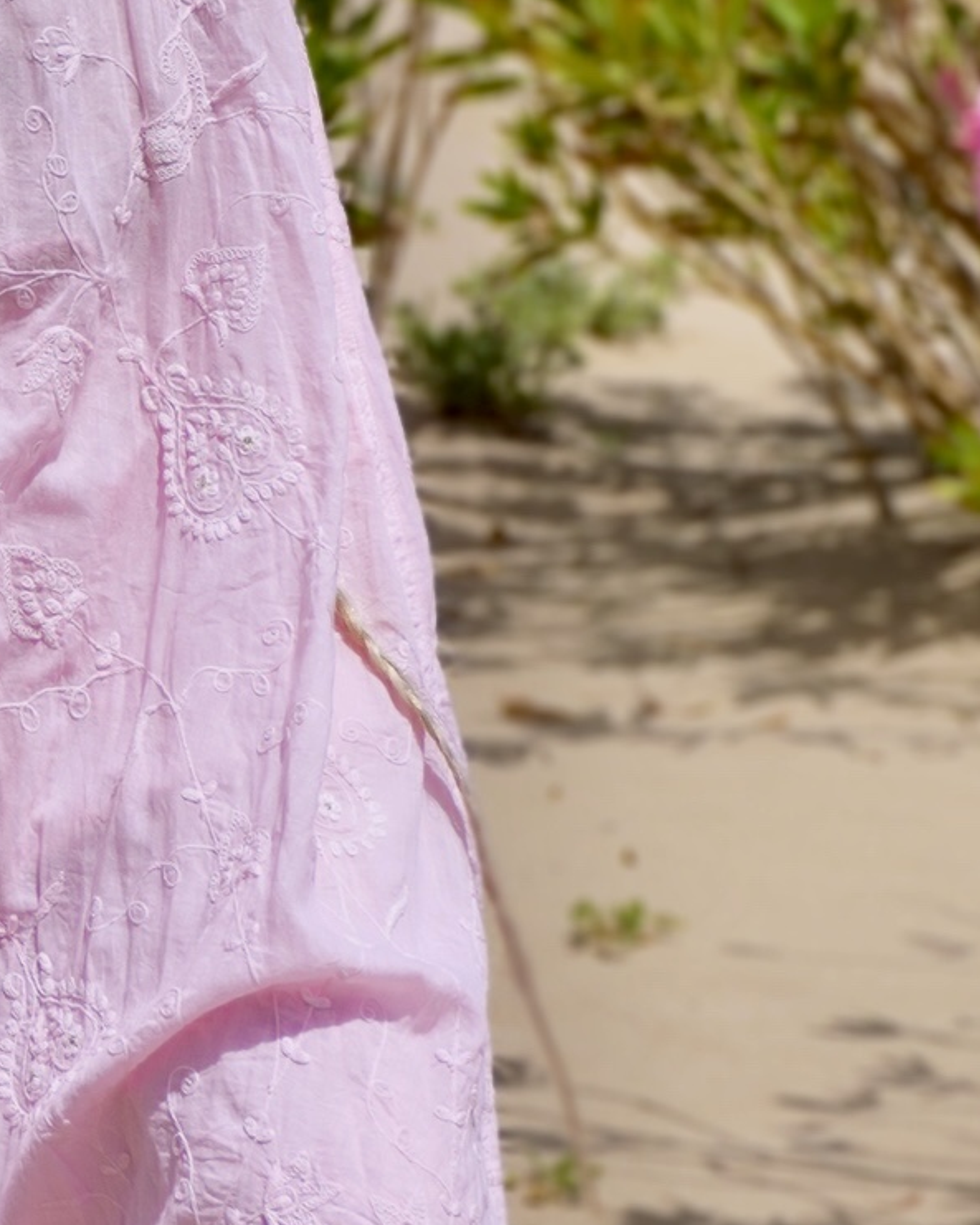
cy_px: 542
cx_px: -106
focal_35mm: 190
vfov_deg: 10.2
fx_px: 6873
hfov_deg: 8.1
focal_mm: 39
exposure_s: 1/1000
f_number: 5.6
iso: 100
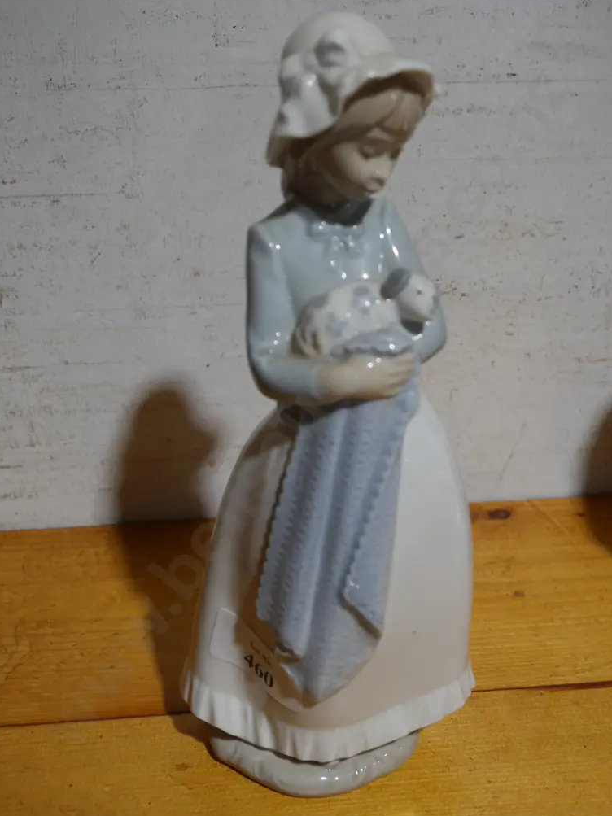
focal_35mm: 49
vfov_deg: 38.9
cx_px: 308
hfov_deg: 29.7
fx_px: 1155
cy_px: 411
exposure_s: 1/60
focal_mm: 24
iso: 320
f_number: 5.2
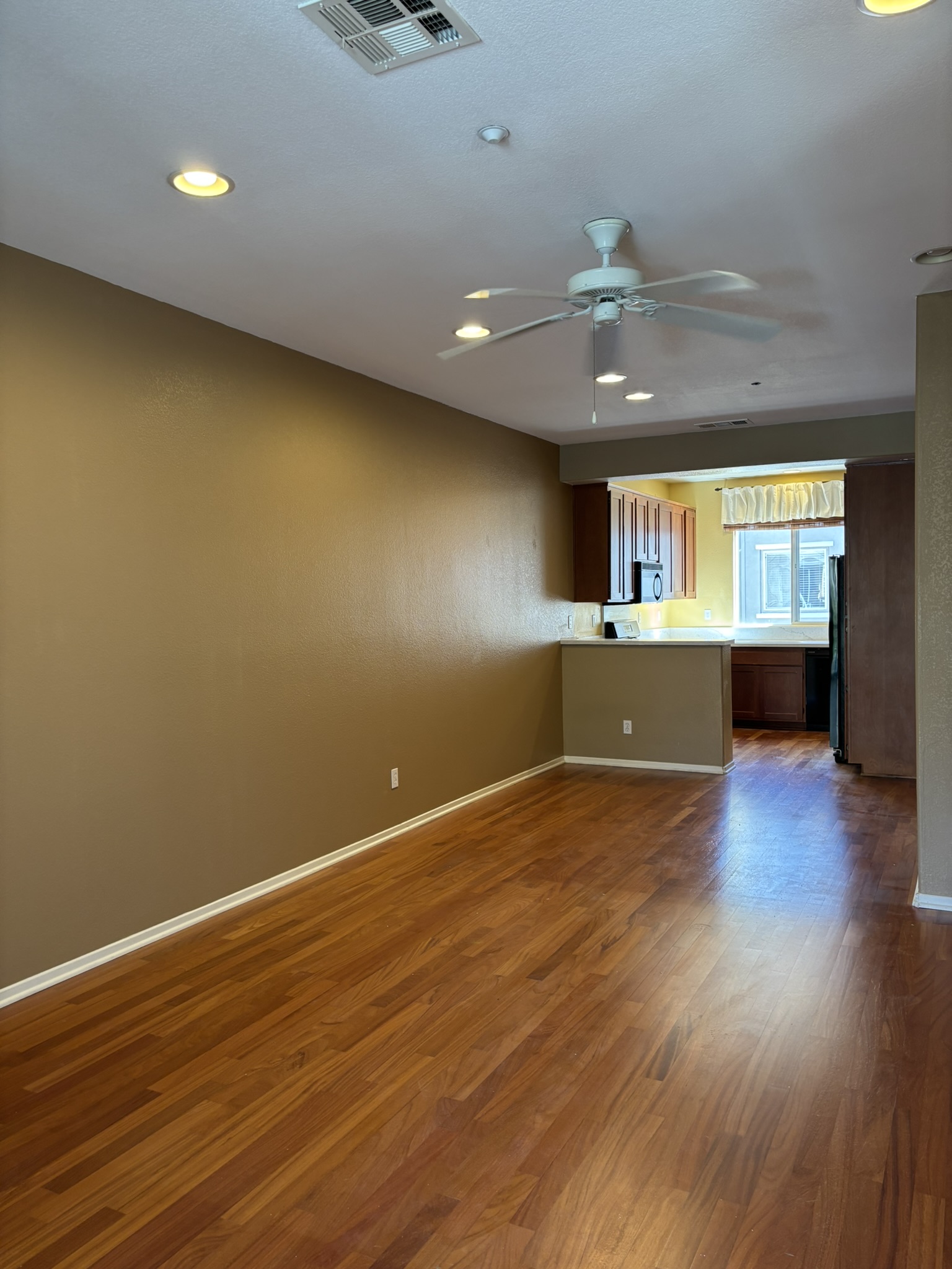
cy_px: 634
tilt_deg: -2.1
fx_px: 953
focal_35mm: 26
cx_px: 476
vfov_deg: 67.3
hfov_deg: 53.1
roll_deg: +0.1
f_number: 1.6
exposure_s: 1/60
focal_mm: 5.96
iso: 125
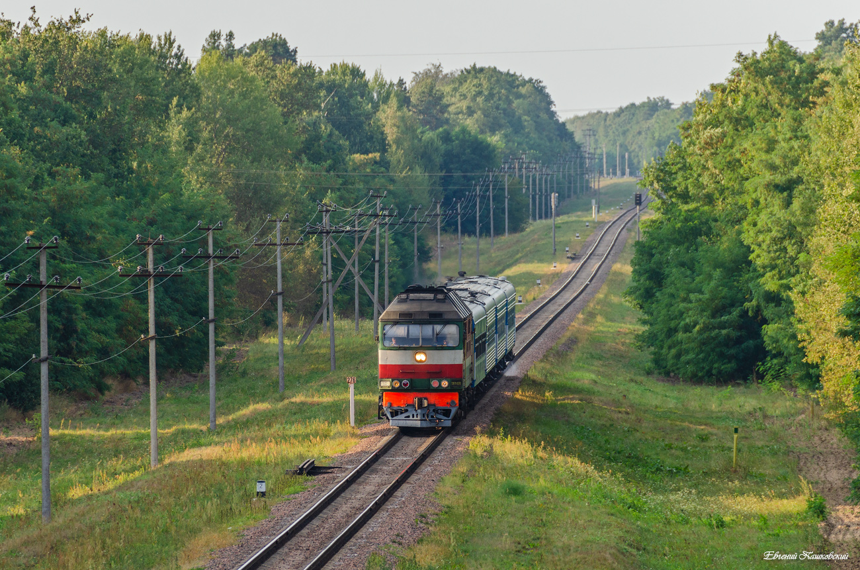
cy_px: 285
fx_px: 10728
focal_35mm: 450
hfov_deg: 4.6
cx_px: 430
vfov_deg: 3.0
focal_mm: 300
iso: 160
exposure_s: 1/250
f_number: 7.1
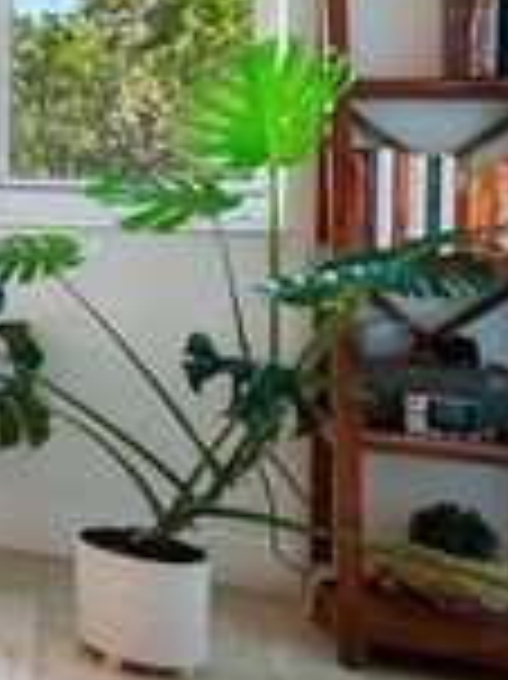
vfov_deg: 31.5
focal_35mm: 61
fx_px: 1195
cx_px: -670
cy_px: 245
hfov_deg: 15.3
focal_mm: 15
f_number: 8
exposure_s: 1/8
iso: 200
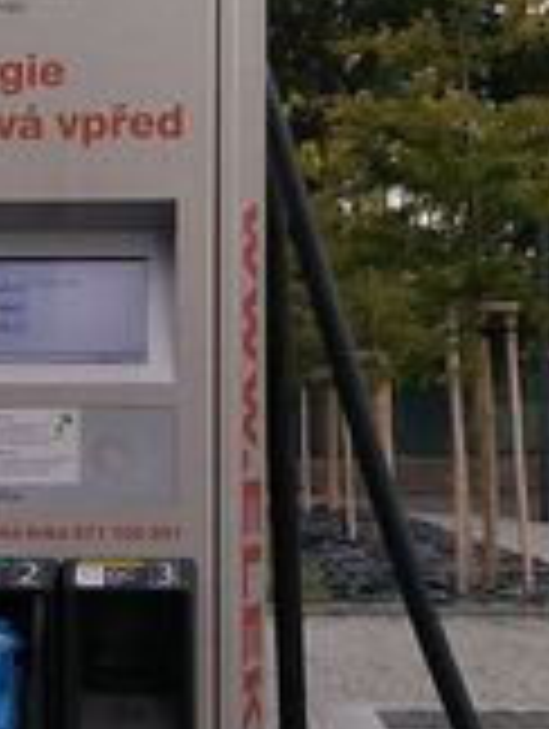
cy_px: 533
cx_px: -4
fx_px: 2341
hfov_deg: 13.2
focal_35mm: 111
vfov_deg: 17.6
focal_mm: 3.46
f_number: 2.2
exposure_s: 1/286
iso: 100
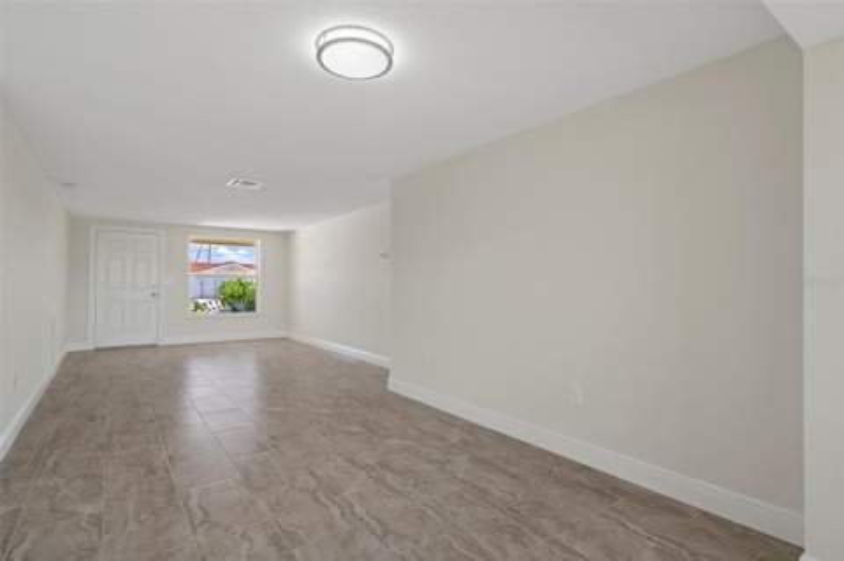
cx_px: 422
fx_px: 398
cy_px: 280
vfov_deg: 70.3
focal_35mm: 17
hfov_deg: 93.3
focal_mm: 17
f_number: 9
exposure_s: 1/5
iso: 320
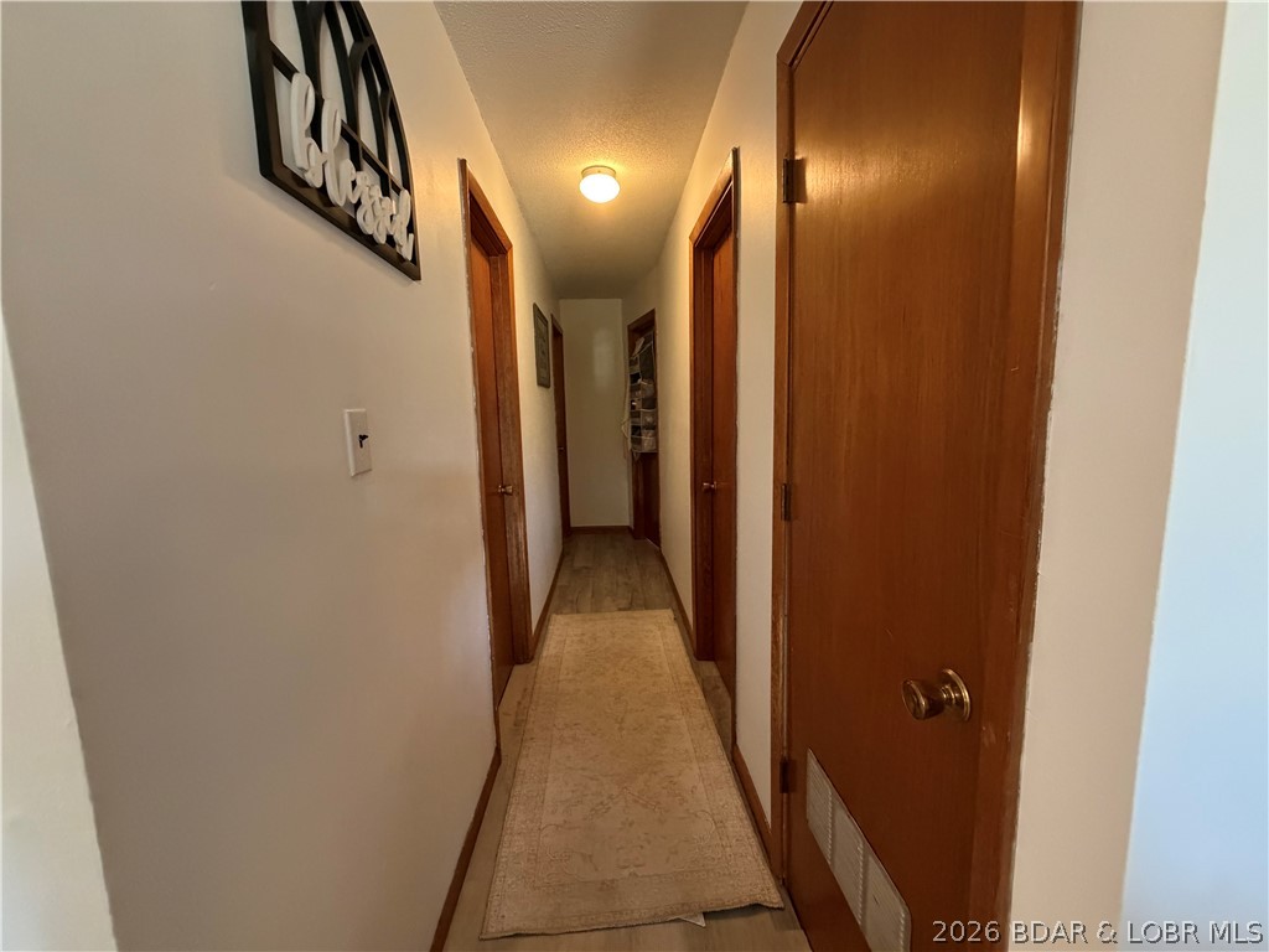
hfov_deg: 102.1
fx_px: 513
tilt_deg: -7.1
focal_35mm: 14
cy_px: 476
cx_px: 634
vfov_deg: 85.7
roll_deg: +1.5
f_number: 2.2
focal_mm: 2.22
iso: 800
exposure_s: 1/60
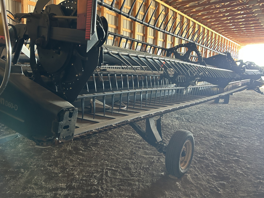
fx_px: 198
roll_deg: -1.6
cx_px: 132
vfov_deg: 53.1
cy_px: 99
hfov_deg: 67.3
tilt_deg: -7.9
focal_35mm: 26
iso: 400
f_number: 1.5
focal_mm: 5.7
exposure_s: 1/60
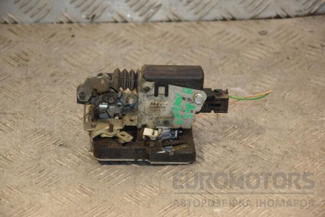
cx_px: 162
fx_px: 1219
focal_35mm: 135
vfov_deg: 10.2
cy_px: 108
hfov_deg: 15.2
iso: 800
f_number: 5.6
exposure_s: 1/160
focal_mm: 90
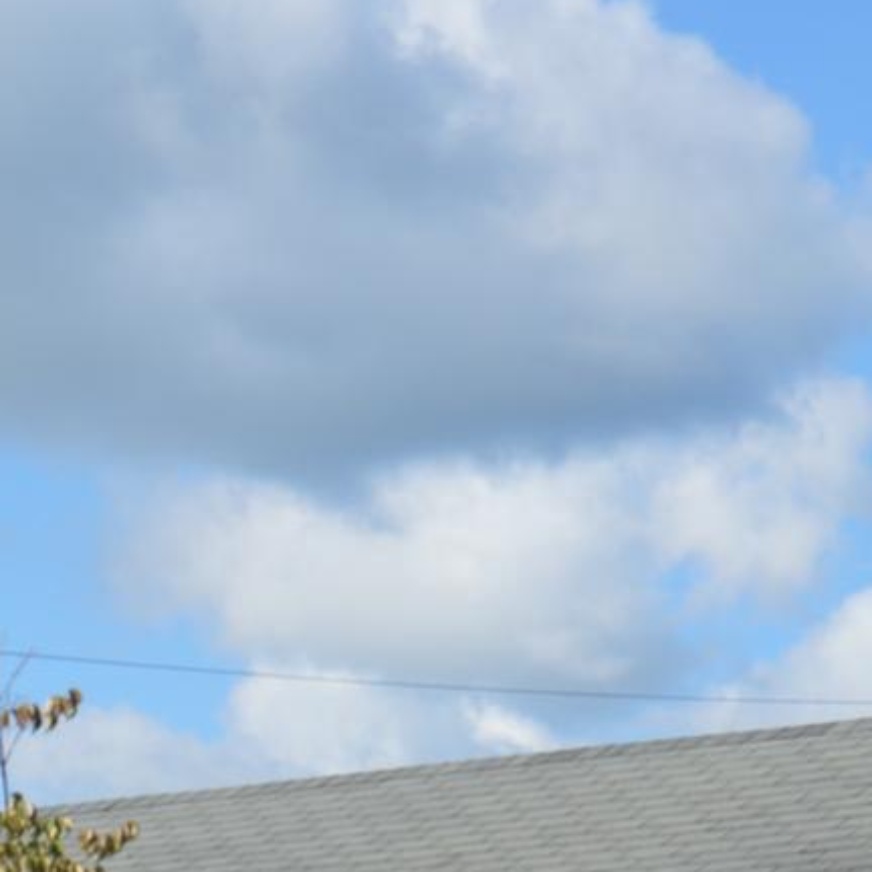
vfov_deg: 9.1
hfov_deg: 9.3
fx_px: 5330
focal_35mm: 187
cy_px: 1257
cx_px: 275
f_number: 8
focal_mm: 31
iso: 100
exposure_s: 1/250
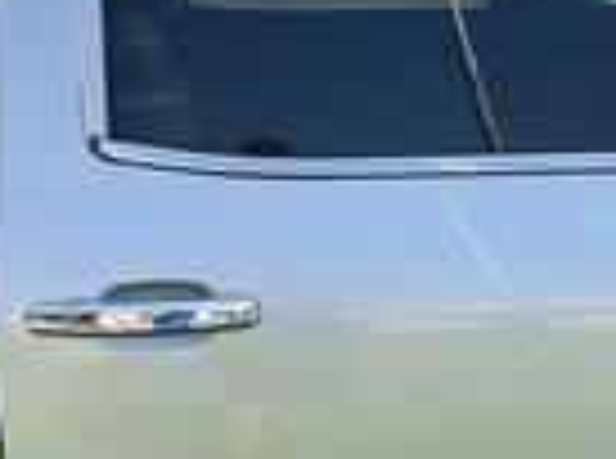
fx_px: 1455
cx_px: 333
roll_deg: +0.9
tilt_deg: -14.7
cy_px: 252
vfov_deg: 17.9
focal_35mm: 82
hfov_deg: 23.9
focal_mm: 3
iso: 25
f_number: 1.8
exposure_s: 1/719
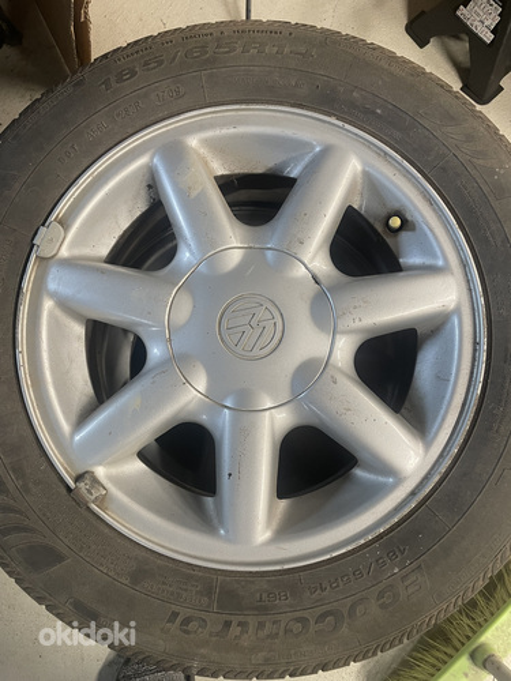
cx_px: 256
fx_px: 512
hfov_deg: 53.1
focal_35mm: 26
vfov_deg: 67.3
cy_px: 340
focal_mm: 4.2
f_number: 1.6
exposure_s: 1/50
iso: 160
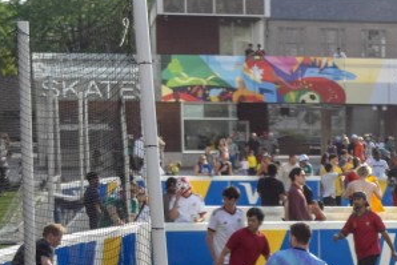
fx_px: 1498
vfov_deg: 9.6
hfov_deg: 14.5
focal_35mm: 136
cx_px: 504
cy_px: 463
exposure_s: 1/1500
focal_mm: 25
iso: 400
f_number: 4.8
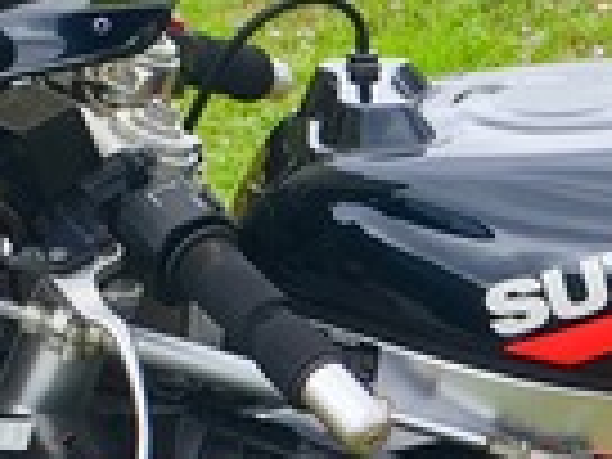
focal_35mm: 170
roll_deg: -0.6
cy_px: 558
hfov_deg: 11.3
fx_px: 3006
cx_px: 819
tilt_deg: -15.4
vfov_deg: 8.6
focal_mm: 4.15
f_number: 2.2
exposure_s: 1/187
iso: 25
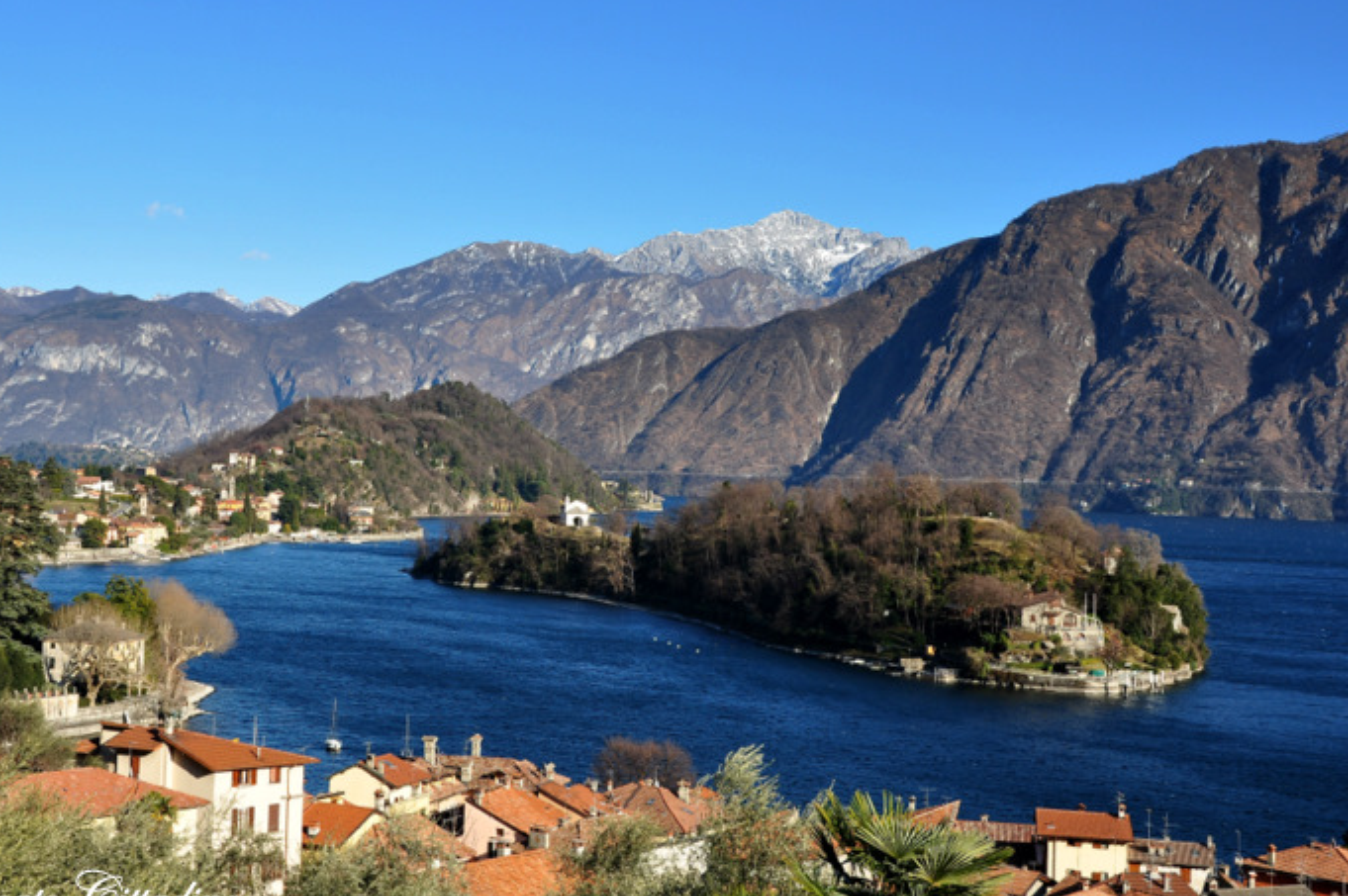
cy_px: 425
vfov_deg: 24.8
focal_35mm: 55
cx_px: 620
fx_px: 2042
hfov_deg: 36.5
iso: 200
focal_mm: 31
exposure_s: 1/400
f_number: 10
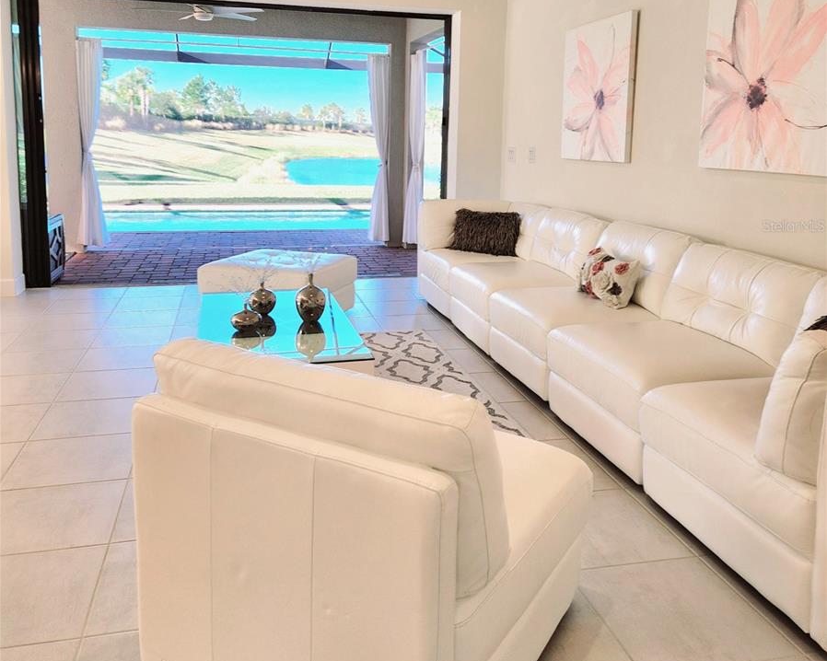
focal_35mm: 30
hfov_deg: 58.8
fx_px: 734
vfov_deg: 47.8
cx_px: 414
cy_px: 226
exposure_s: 1/156
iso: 20
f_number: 1.8
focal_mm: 5.4
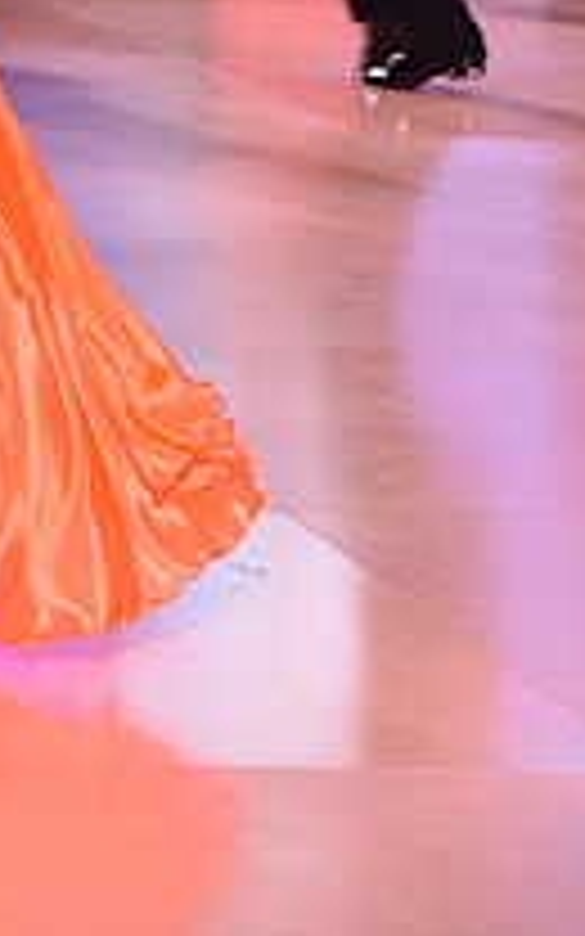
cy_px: -364
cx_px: -191
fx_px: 5433
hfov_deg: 6.1
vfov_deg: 9.6
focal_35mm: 213
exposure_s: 1/250
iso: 2500
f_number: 6.3
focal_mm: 75
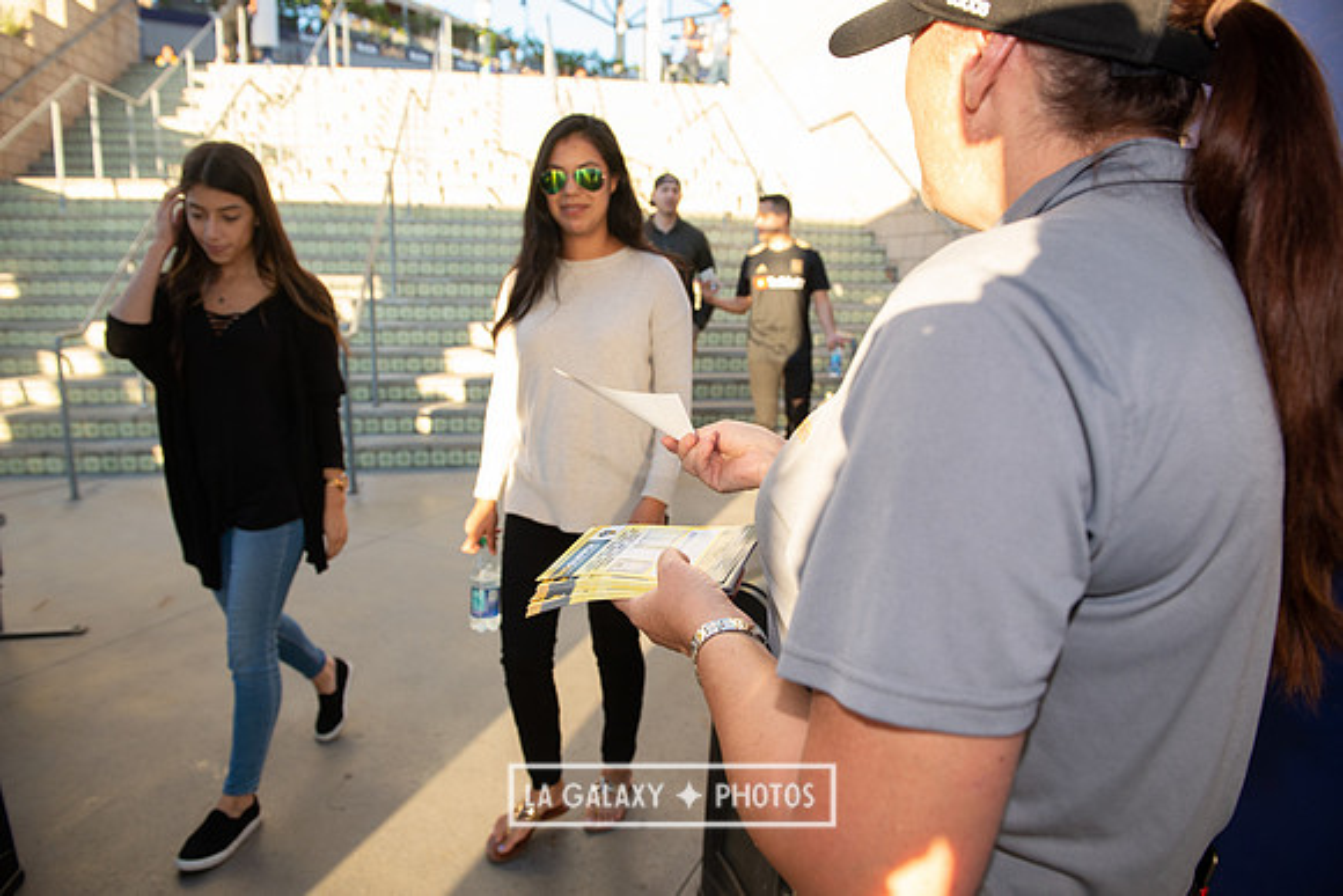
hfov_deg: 73.7
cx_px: 672
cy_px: 448
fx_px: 896
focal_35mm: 24
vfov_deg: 53.2
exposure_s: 1/640
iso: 800
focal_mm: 24
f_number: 4.5
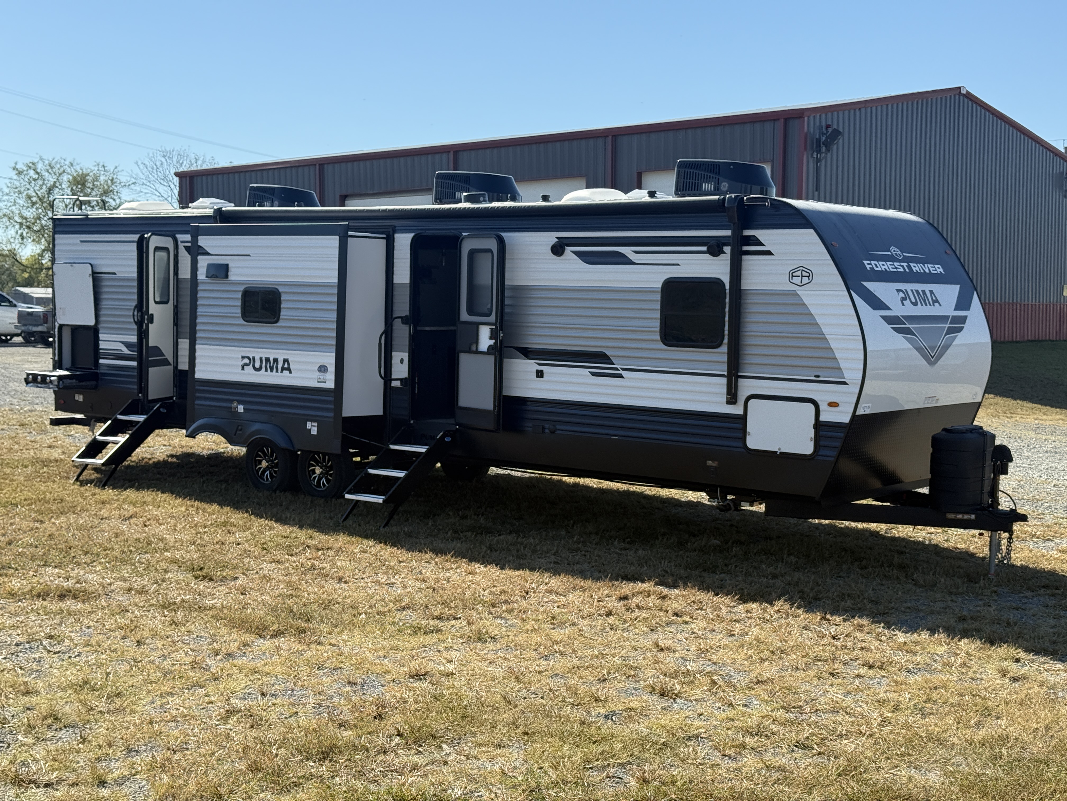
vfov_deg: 30.3
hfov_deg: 39.7
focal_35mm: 48
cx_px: 534
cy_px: 400
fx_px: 1480
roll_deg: +0.0
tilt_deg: -2.9
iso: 100
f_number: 1.78
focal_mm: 6.76
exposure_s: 1/3891
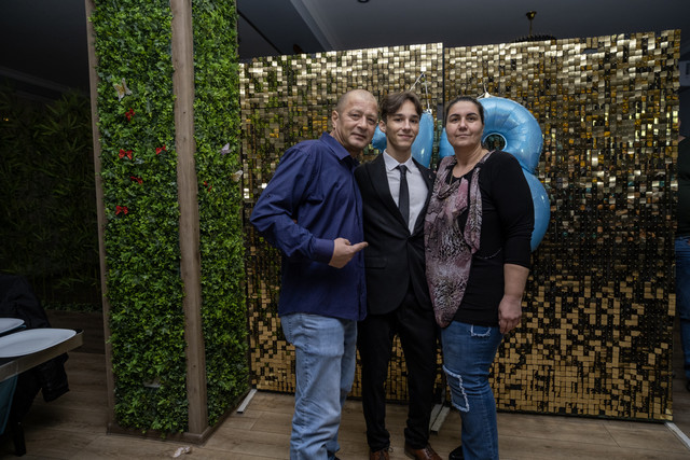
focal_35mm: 20
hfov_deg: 84.0
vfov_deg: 62.0
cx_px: 345
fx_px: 383
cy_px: 230
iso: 640
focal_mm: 13
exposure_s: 1/125
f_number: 2.5
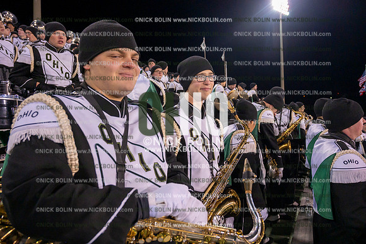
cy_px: 122
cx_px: 183
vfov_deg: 53.1
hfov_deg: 73.8
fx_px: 244
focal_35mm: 24
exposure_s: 1/640
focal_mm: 24
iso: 5000
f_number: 4.5
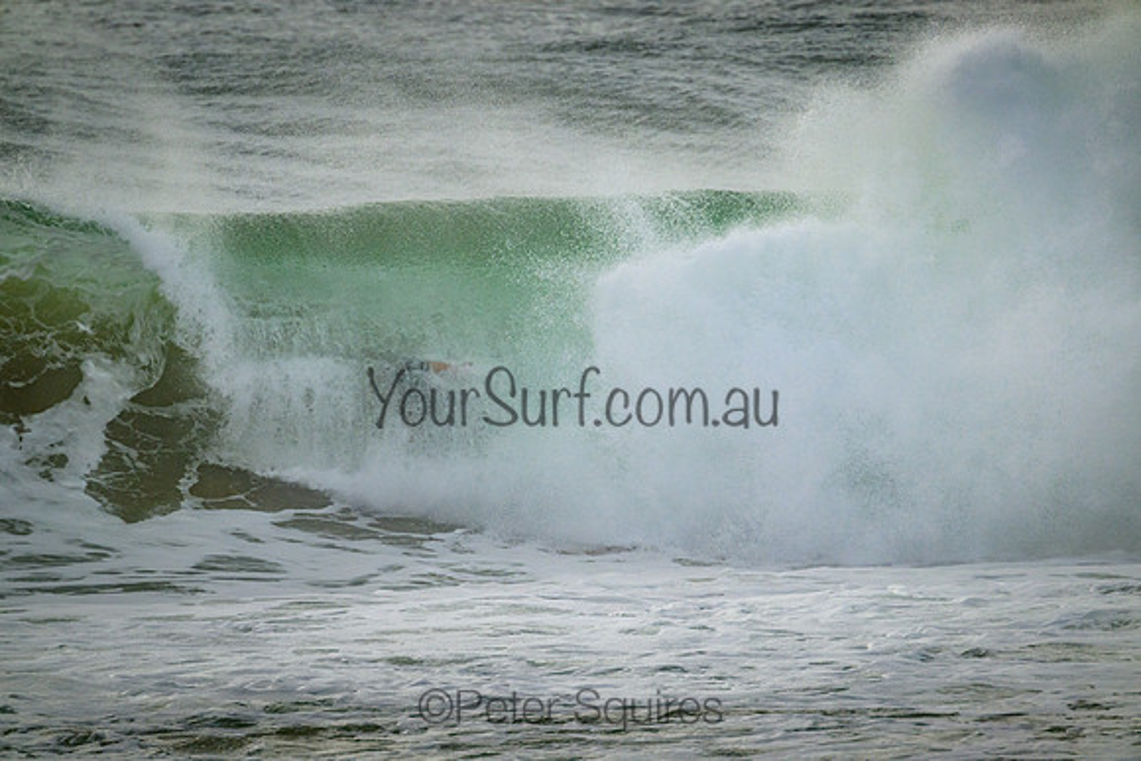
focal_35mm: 800
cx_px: 570
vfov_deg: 1.7
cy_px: 380
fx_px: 25360
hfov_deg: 2.6
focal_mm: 800
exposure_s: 1/2500
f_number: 11
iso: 1250
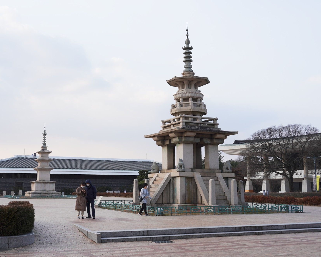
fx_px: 390
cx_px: 129
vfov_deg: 36.5
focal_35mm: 41
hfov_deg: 44.6
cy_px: 129
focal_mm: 36
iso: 200
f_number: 13
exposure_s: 1/100
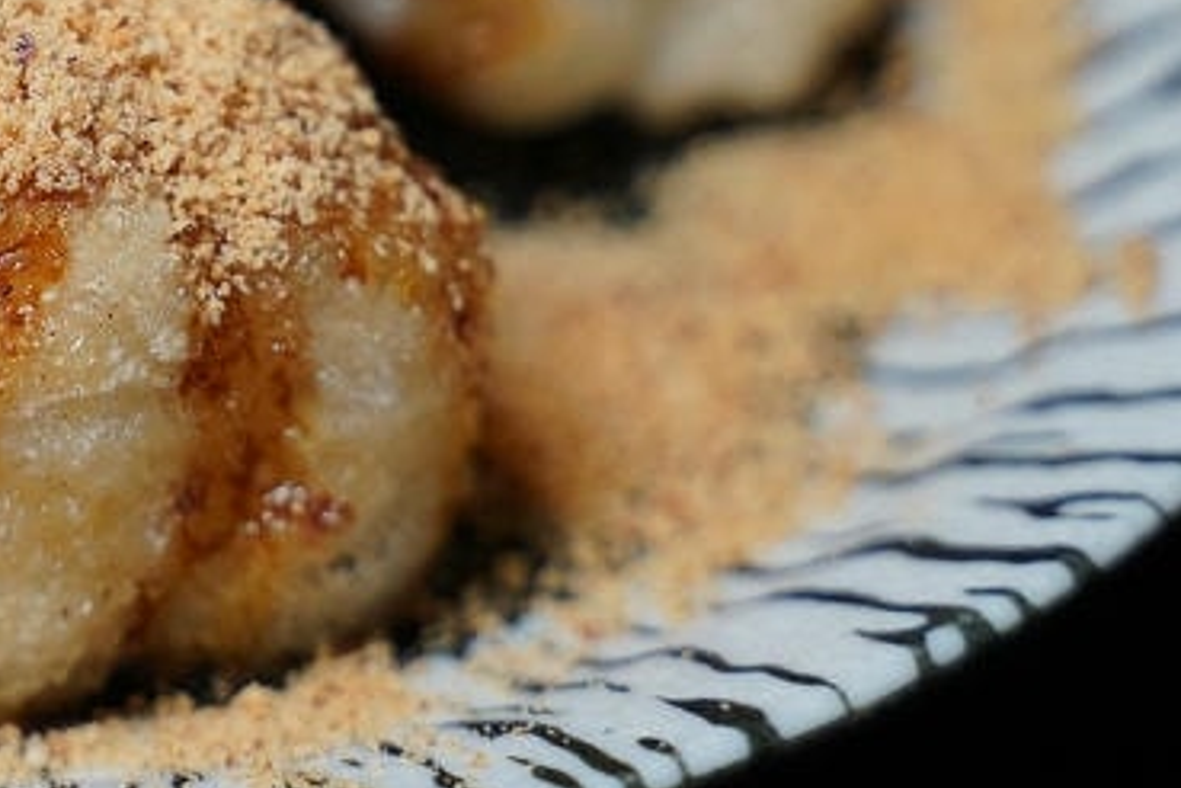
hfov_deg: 8.4
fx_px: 8004
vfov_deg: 5.6
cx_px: -112
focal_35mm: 244
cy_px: -176
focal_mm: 75
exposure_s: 1/160
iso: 500
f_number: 4
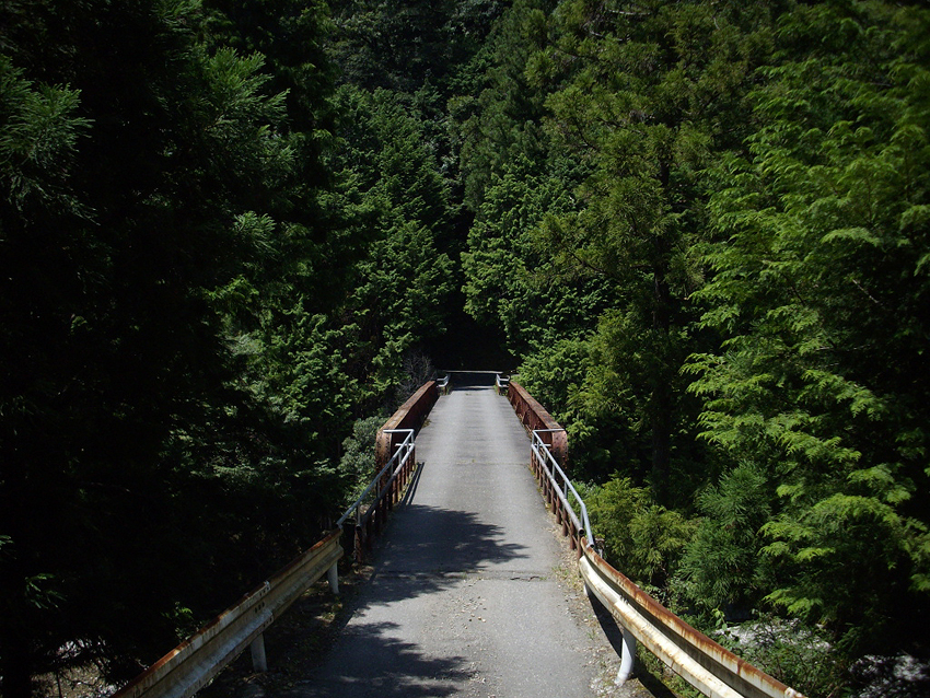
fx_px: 994
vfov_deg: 38.7
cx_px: 465
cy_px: 349
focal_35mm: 37
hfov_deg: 50.1
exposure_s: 1/200
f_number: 5.6
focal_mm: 6.2
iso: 80
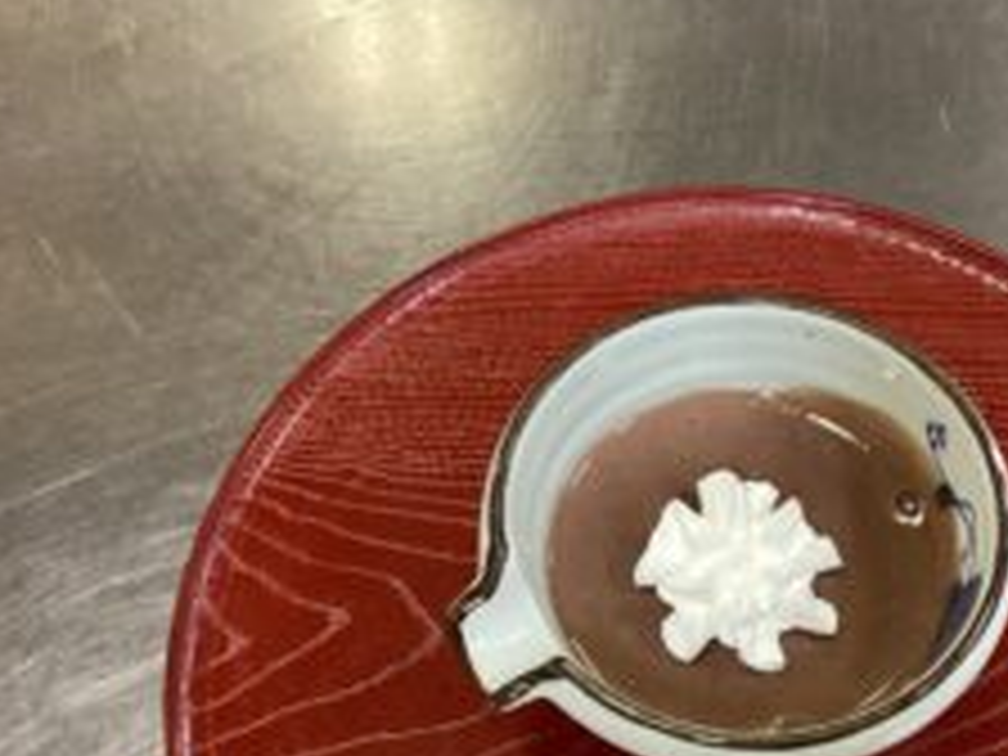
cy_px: 511
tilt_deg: -64.4
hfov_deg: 36.2
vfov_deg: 27.8
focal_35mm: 52
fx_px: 1514
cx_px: 727
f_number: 2.4
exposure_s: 1/50
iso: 250
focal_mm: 3.3
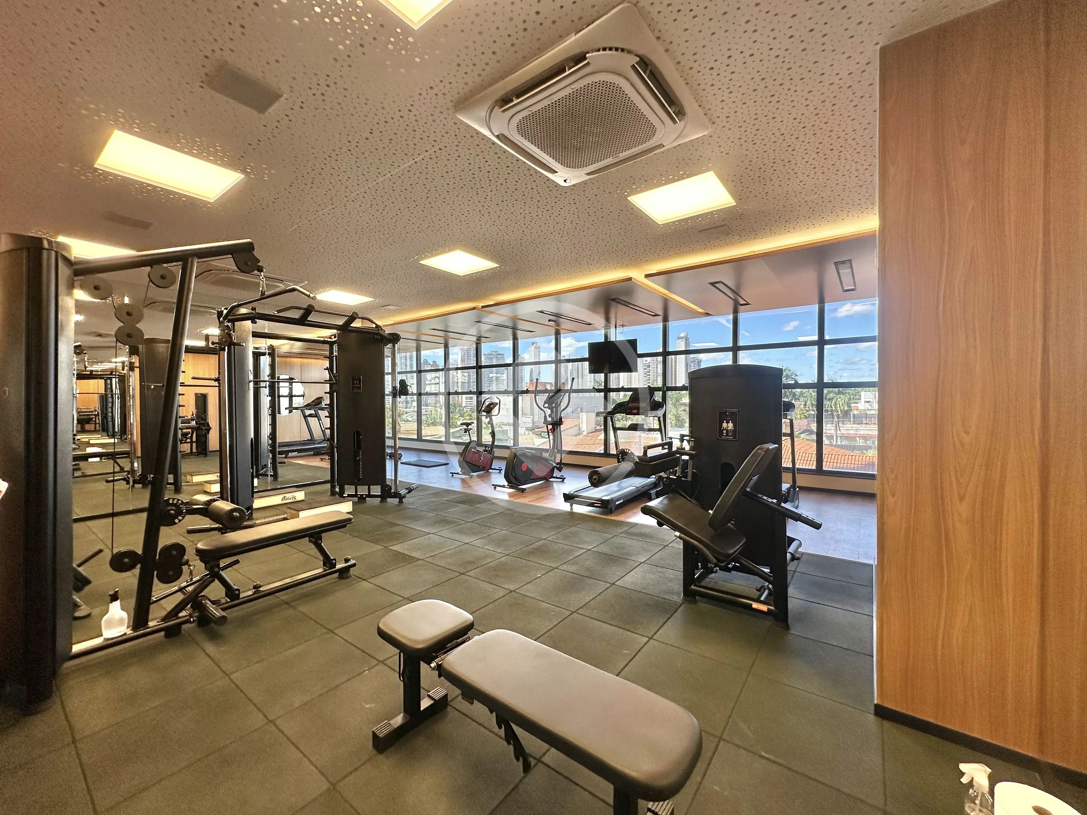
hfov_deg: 102.1
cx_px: 544
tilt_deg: -0.4
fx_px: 440
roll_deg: -0.2
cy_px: 408
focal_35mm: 14
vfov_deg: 85.7
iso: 50
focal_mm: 2.22
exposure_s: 1/120
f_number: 2.2
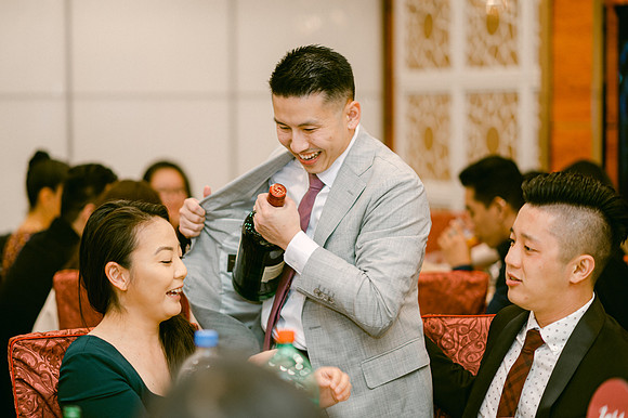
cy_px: 203
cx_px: 300
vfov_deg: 15.2
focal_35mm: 90
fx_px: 1563
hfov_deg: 22.7
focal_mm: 85
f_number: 2
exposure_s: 1/125
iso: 320
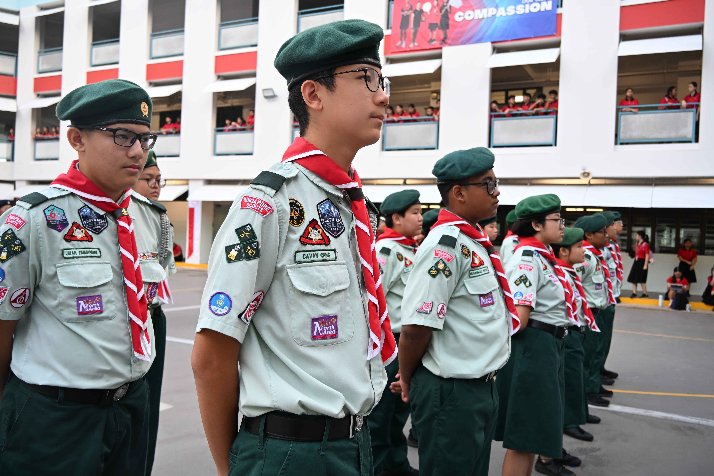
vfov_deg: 42.6
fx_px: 610
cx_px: 357
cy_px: 238
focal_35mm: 31
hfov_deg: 60.7
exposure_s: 1/100
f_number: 4
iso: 400
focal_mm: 20.5
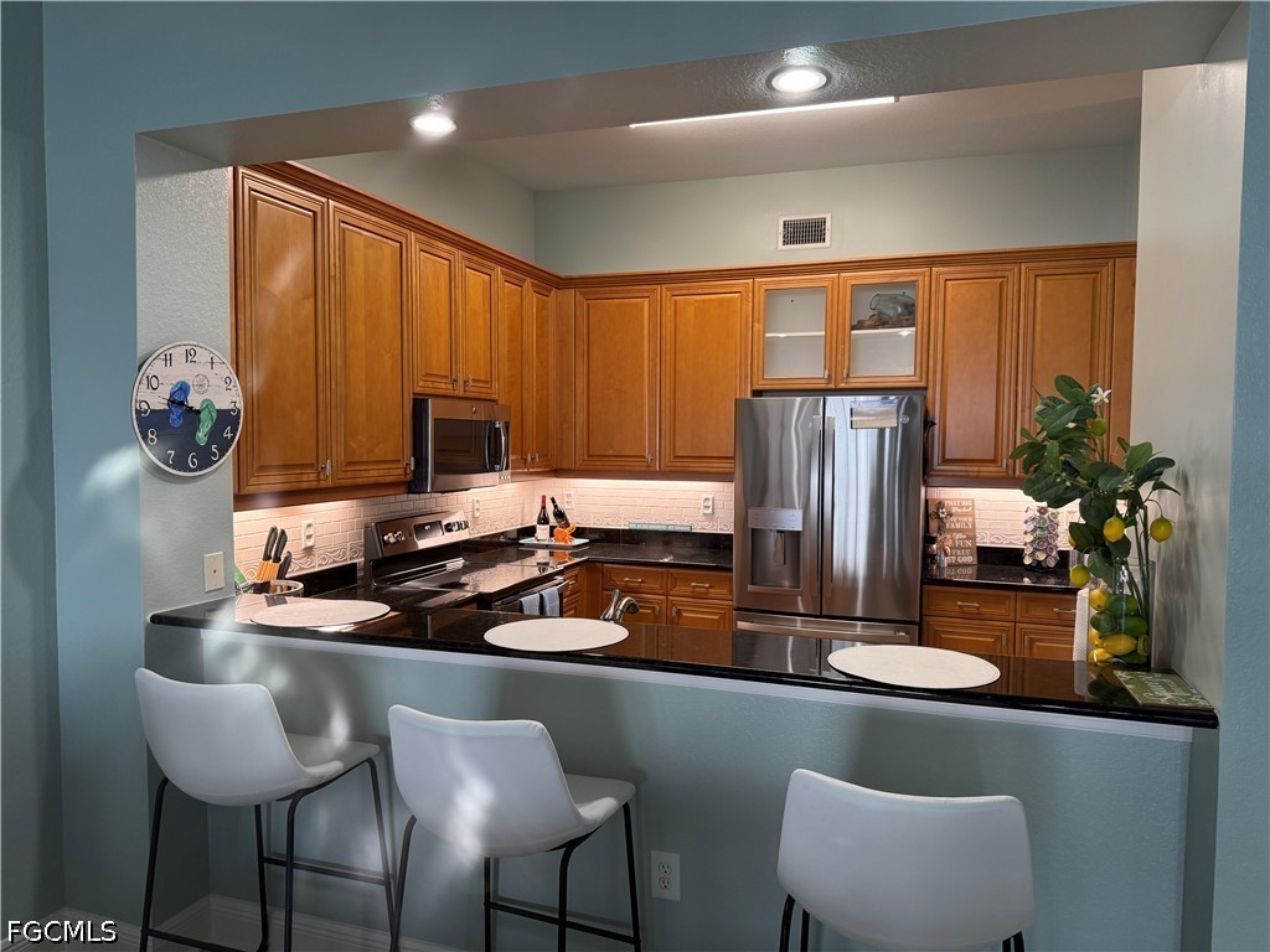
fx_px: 881
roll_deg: -0.5
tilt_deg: -2.6
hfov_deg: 71.6
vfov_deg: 56.8
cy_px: 476
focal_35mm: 24
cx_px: 635
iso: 200
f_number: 1.78
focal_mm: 6.76
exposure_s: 1/120
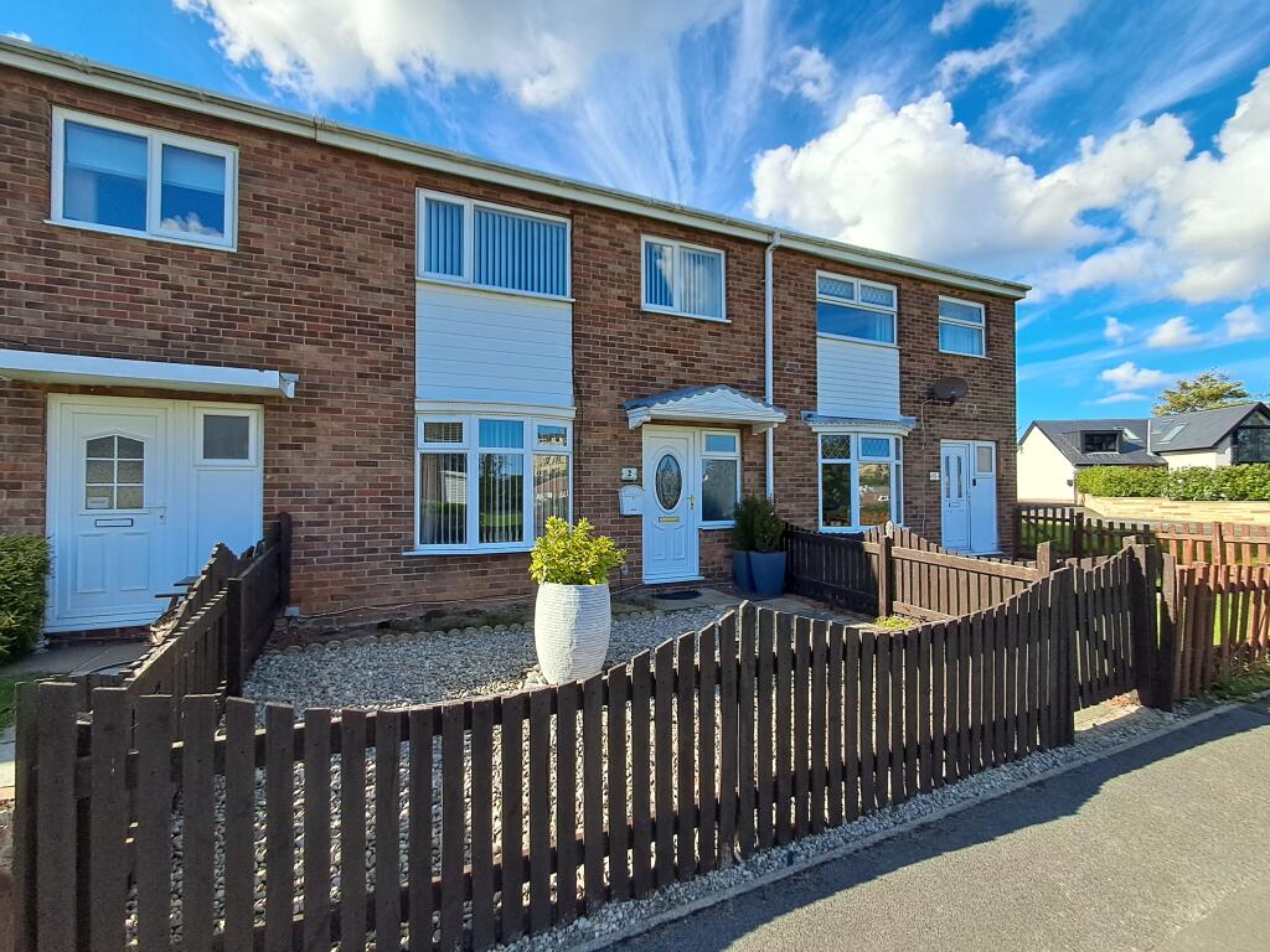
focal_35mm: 16
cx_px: 635
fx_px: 587
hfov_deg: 94.5
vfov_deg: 78.1
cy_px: 476
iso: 40
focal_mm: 1.64
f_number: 2.2
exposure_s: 1/1175
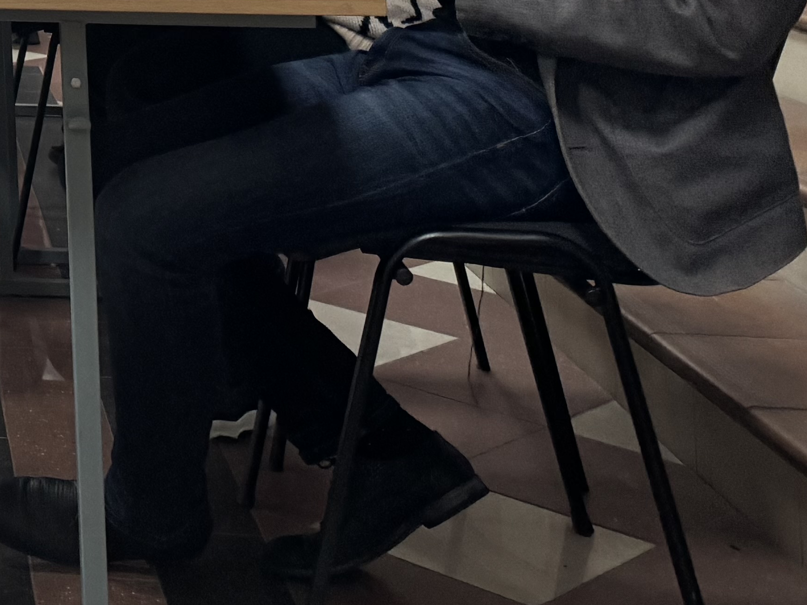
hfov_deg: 20.7
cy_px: -364
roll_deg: -0.5
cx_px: -437
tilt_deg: +4.1
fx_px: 1842
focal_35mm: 79
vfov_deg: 16.6
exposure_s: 1/50
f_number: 1.78
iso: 200
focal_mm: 6.86
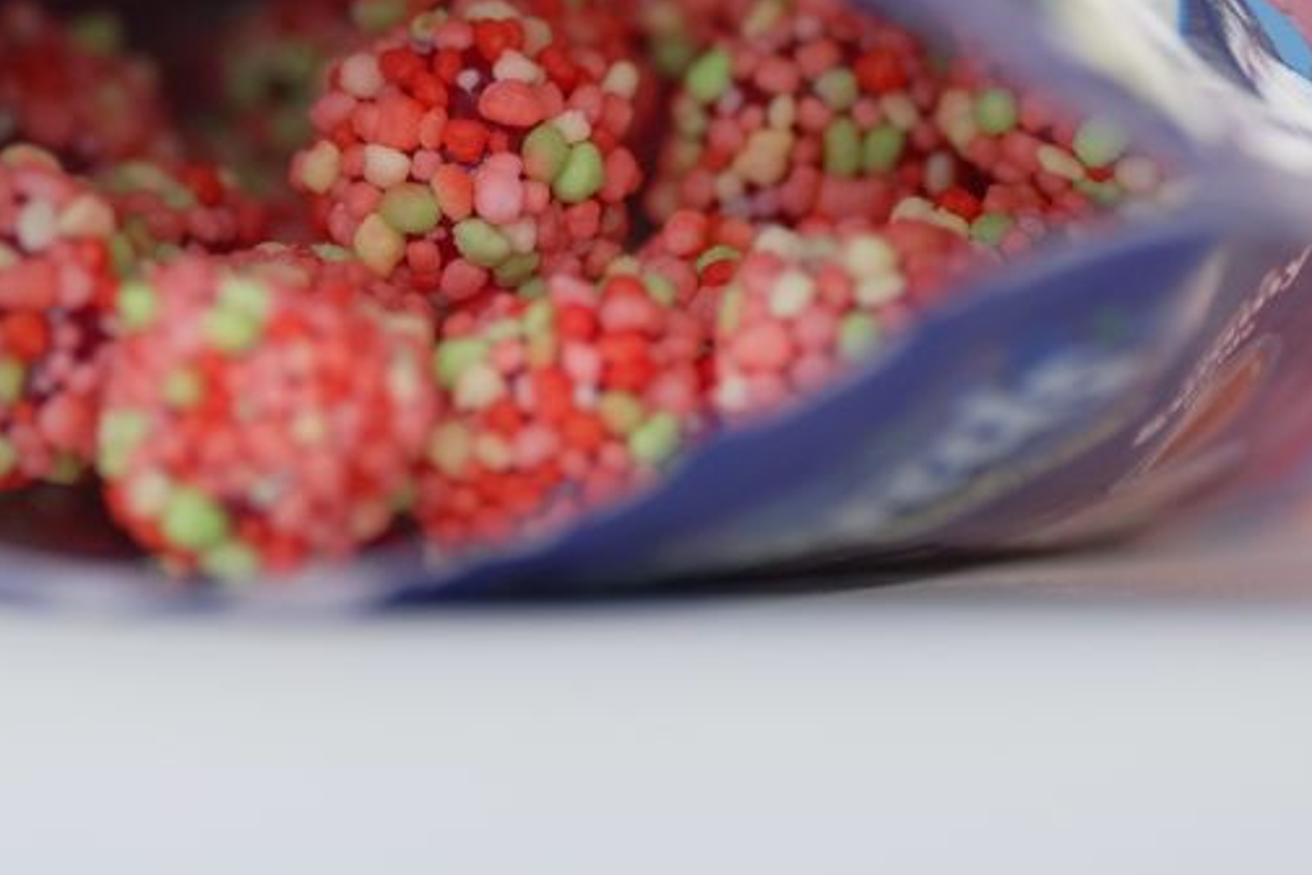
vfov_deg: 4.0
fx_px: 12463
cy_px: -76
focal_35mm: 342
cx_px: 521
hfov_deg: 6.0
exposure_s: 1/200
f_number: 2.8
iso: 1000
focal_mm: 139
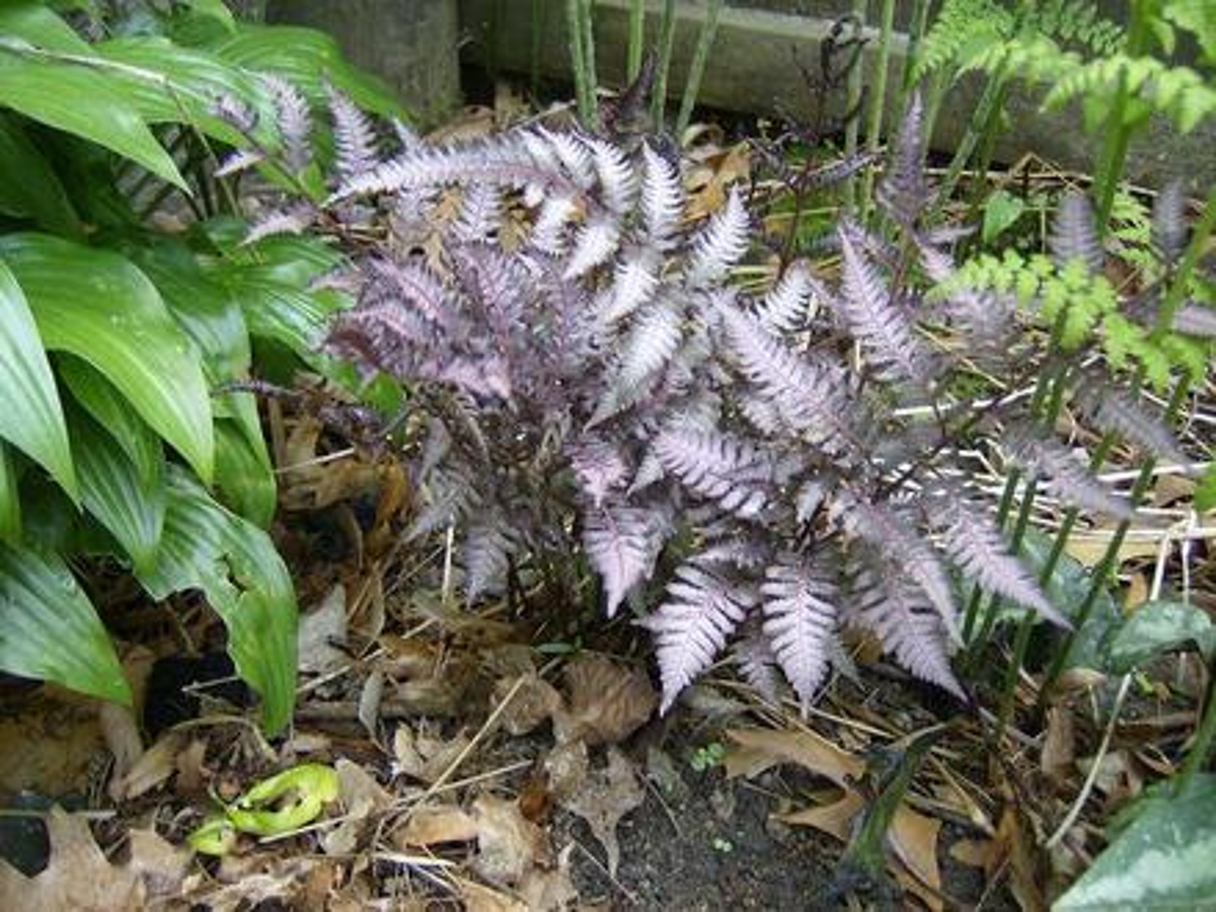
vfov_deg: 39.7
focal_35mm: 36
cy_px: 456
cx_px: 608
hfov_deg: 51.4
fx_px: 1265
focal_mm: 6
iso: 100
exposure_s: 1/73.1
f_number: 2.8
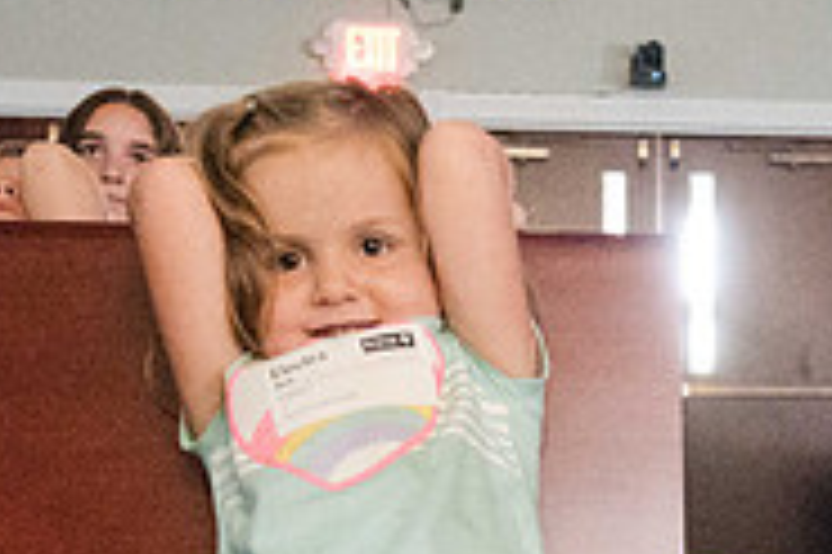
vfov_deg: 15.2
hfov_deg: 23.0
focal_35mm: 86
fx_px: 1986
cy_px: 690
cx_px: 768
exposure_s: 1/40
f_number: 4
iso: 25600
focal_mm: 25
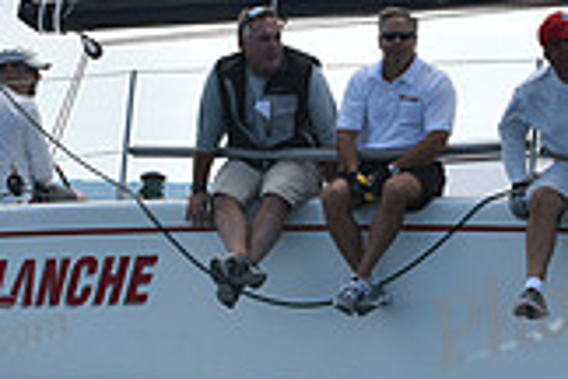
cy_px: 142
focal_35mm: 250
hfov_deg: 8.2
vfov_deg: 5.5
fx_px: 3944
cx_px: 252
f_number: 8
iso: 320
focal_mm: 70
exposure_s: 1/1000
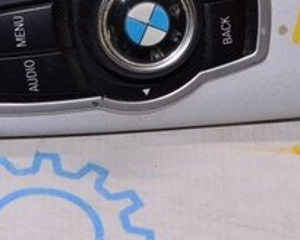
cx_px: 59
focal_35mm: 175
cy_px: 11
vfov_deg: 8.8
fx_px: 1557
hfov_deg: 11.0
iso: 1600
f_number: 8
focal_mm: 25
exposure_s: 1/200
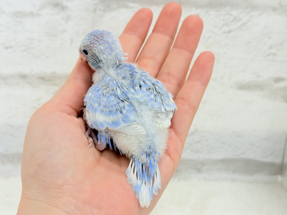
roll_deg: -3.8
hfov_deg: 36.8
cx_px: 144
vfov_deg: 28.0
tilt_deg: -15.2
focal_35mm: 52
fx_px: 431
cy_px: 108
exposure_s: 1/100
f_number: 1.6
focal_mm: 5.96
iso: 80
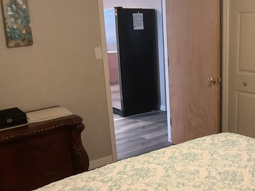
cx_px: 183
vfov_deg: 23.2
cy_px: 121
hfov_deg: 30.4
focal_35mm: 63
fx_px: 464
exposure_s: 1/60
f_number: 1.8
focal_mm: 3
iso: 250
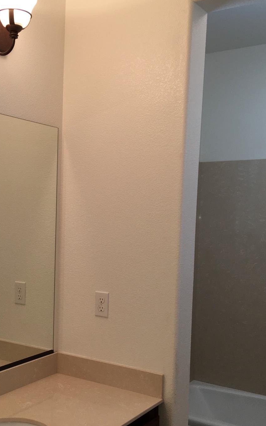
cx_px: 55
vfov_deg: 44.1
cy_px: 256
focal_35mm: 45
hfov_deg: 28.0
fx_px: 522
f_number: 2.2
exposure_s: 1/30
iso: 25
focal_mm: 4.15
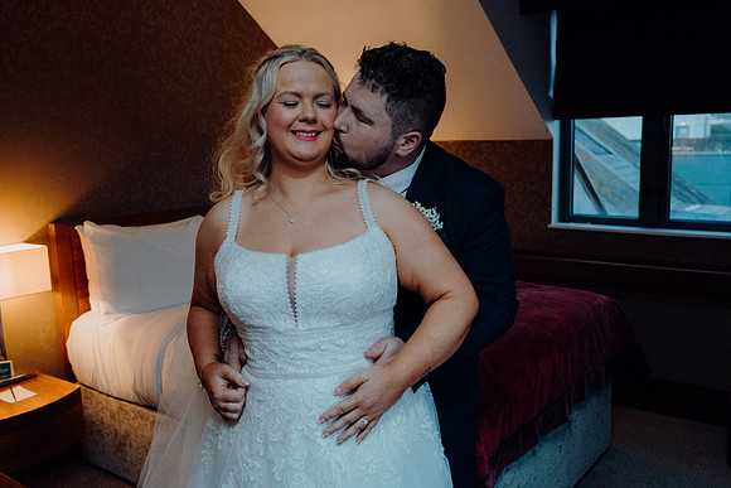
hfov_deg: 55.8
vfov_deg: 38.9
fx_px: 691
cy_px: 244
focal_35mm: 34
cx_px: 366
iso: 2500
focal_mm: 34
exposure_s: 1/160
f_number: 5
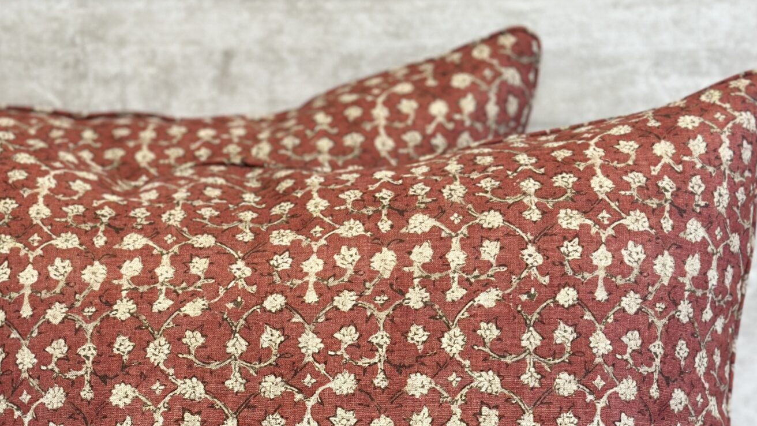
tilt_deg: -14.5
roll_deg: +0.0
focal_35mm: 102
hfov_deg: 20.9
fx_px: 2047
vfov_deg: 11.7
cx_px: 286
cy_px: 428
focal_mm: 6.86
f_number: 1.78
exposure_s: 1/120
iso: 125
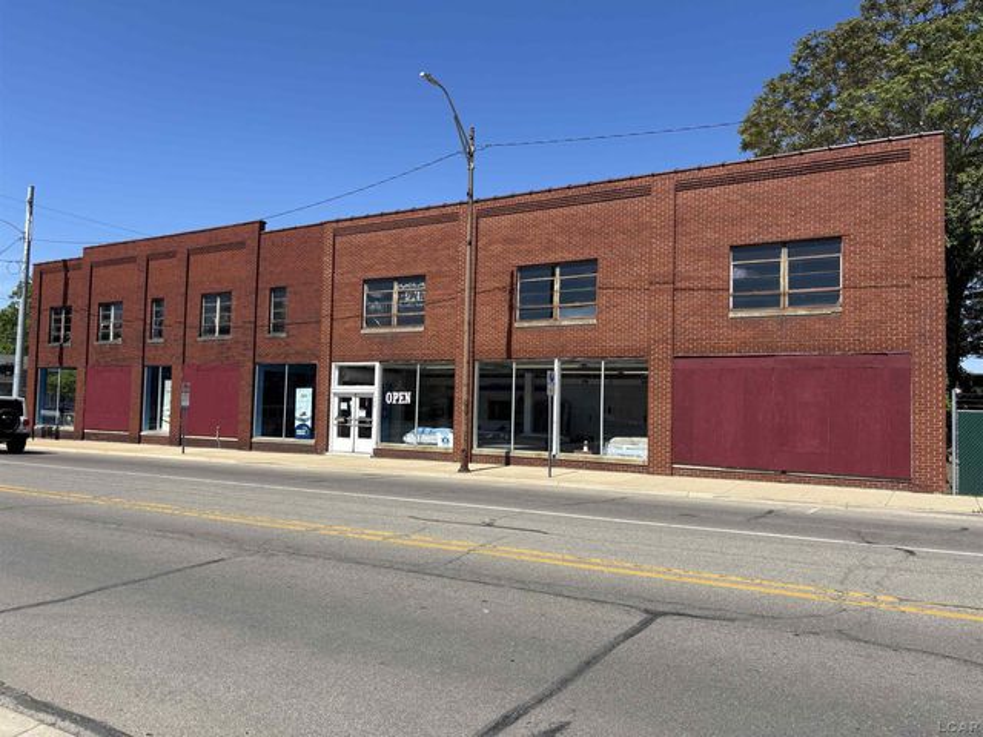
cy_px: 368
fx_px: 738
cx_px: 492
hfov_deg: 67.3
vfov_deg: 53.1
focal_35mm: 26
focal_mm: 5.96
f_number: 1.6
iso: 50
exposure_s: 1/3106
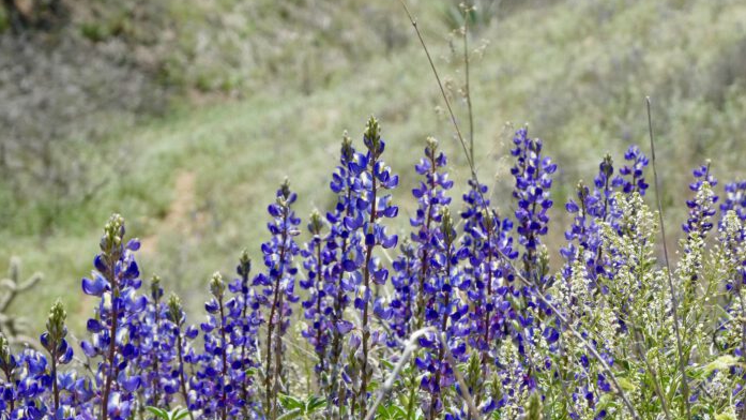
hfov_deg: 12.3
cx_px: 374
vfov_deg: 6.9
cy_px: 224
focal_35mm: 175
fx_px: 3462
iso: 80
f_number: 5.5
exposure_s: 1/250
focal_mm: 28.7
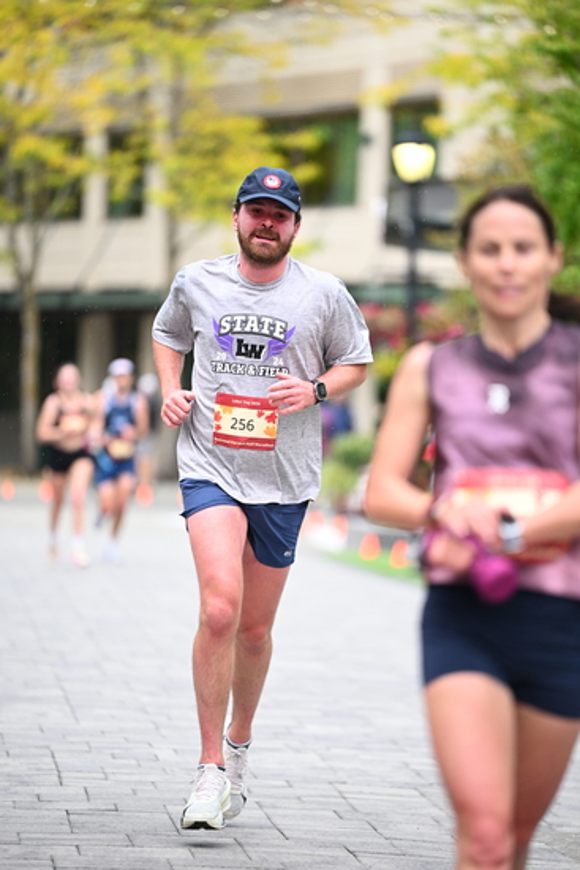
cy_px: 435
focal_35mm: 190
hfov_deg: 7.2
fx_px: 4588
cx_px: 290
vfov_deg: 10.8
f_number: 2.8
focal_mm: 190
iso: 1250
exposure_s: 1/1250
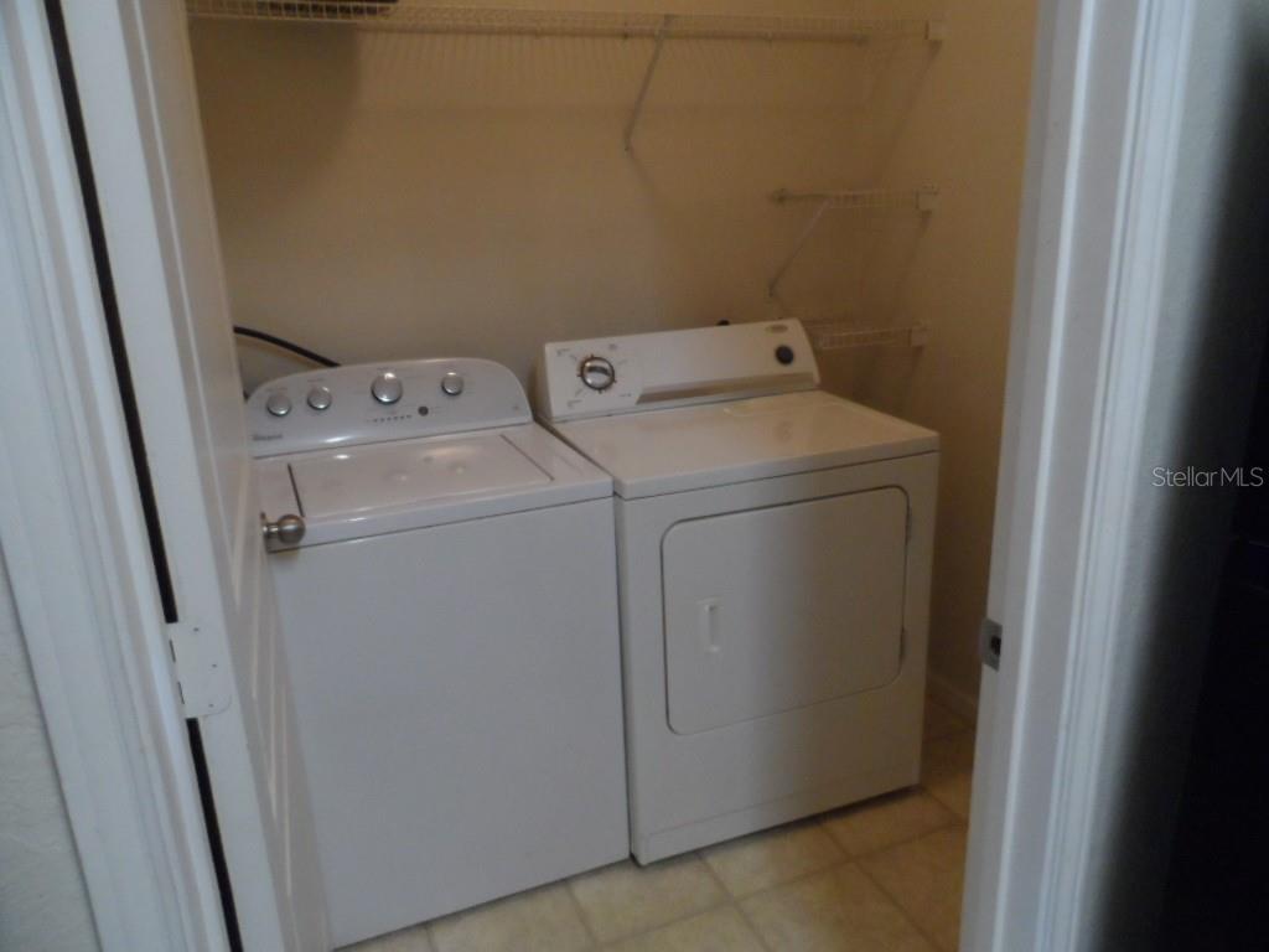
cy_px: 476
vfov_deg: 56.8
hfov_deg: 71.6
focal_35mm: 24
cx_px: 634
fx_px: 880
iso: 480
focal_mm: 4
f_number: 3.2
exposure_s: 1/30
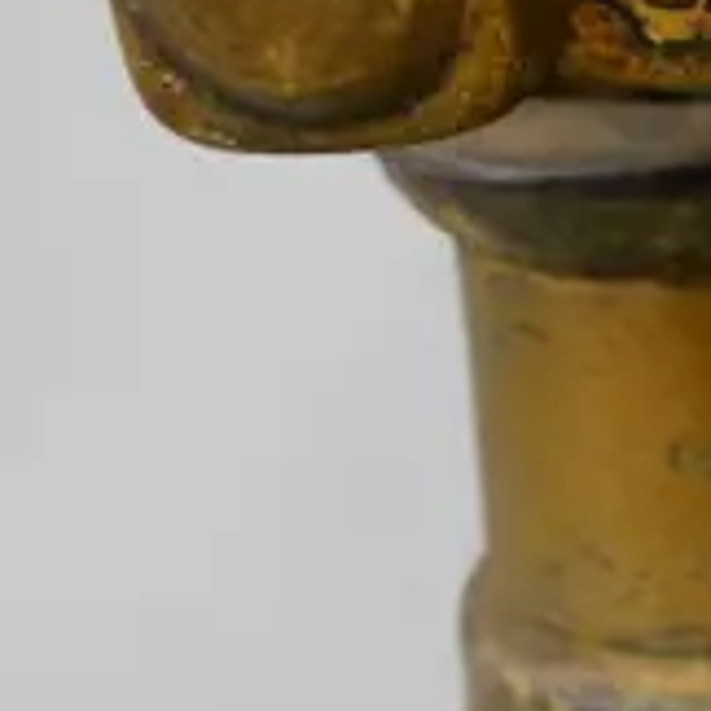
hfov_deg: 8.1
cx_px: 1966
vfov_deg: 9.2
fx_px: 4415
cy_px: 110
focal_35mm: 190
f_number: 5
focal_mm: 17
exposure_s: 1/50
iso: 3200
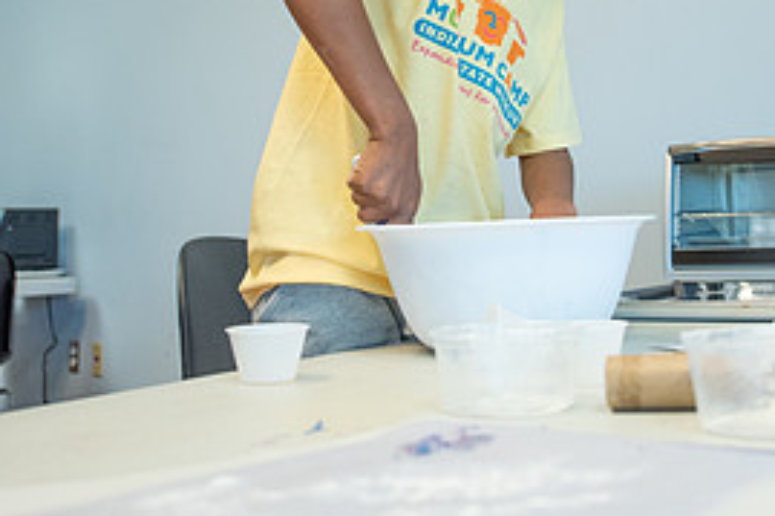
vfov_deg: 24.9
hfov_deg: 37.0
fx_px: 1140
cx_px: 543
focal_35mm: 53
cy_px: 77
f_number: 2.8
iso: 800
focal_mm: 24
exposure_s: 1/400
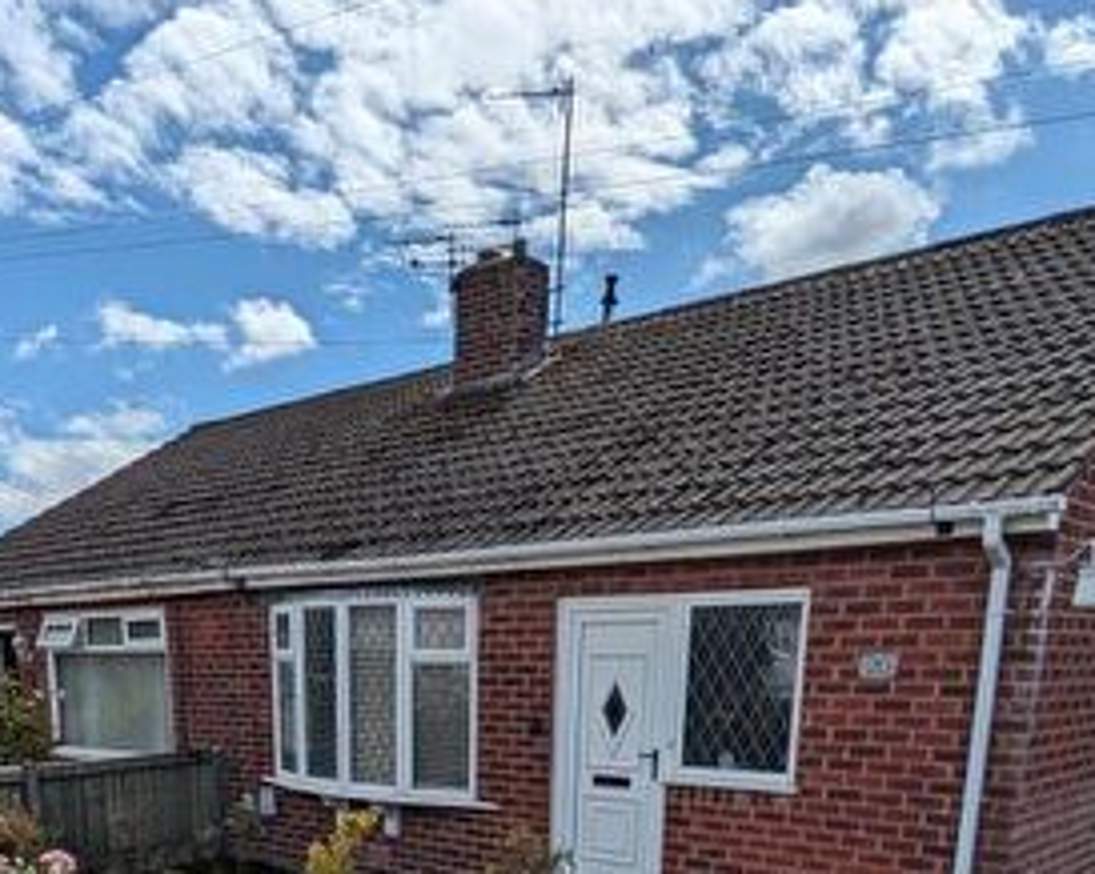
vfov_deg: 39.8
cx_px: 407
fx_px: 972
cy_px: 952
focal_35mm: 30
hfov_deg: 58.0
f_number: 1.7
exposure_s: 1/8333
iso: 54
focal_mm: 2.02
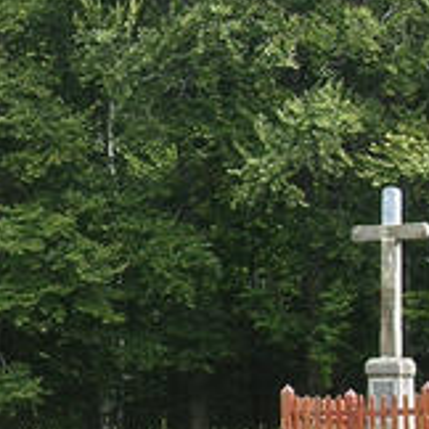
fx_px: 2005
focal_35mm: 143
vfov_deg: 12.2
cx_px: 19
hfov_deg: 12.1
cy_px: 246
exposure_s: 1/225
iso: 100
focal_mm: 6.2
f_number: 2.9
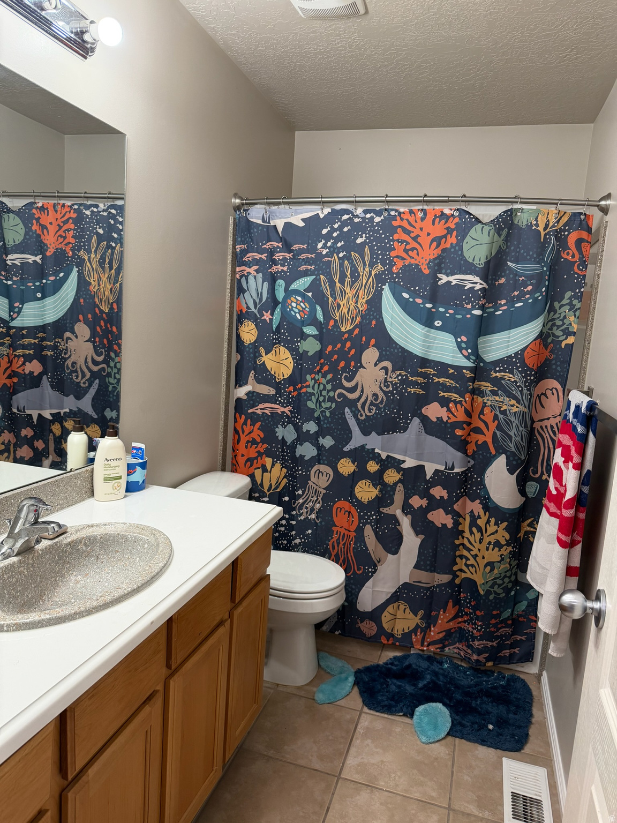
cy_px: 412
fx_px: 570
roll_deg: -4.8
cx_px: 308
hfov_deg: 56.8
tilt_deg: -7.6
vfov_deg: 71.6
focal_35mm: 24
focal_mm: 6.76
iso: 250
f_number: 1.78
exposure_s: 1/120
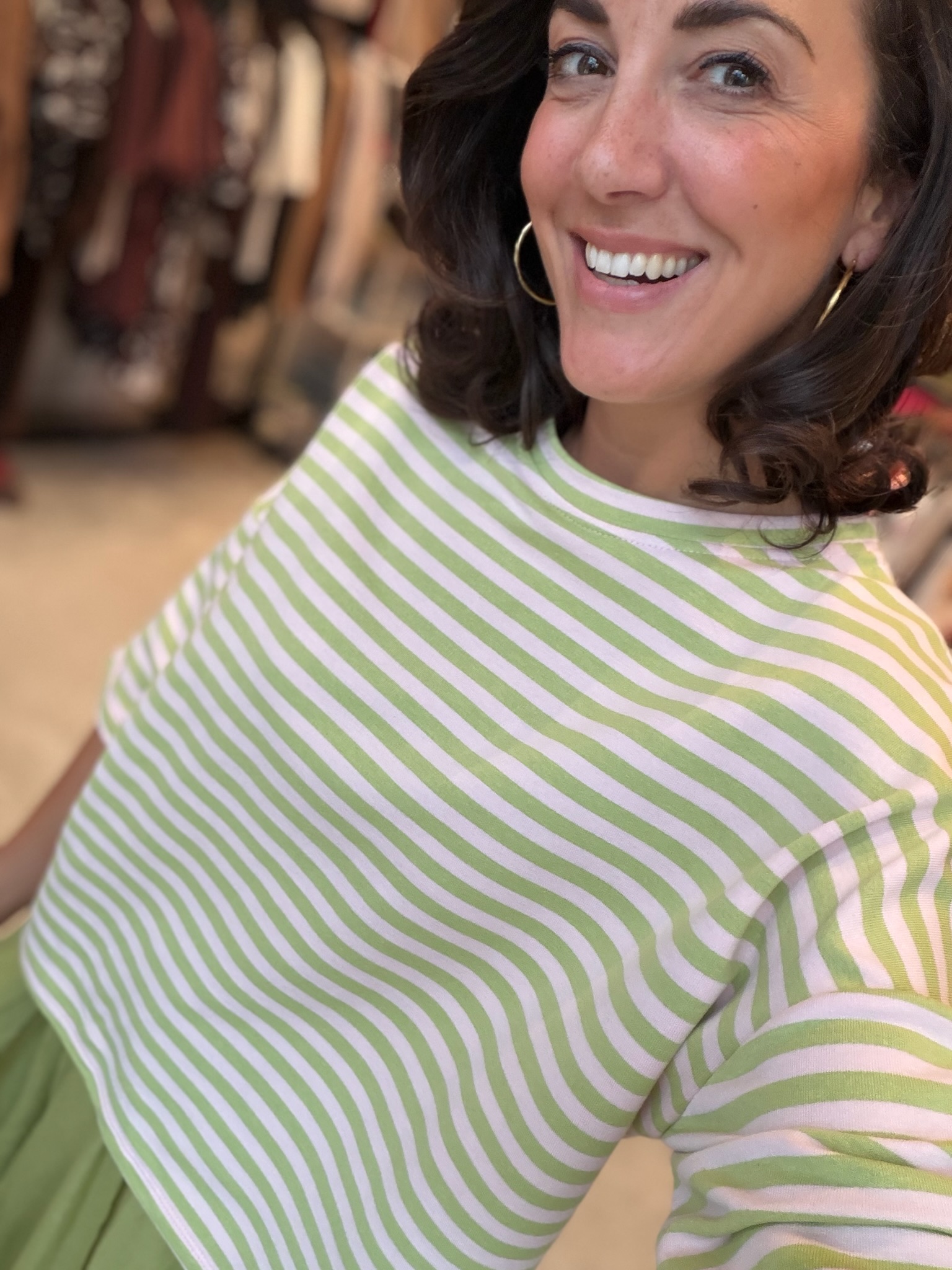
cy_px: 635
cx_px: 476
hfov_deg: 46.8
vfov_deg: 60.0
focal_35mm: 30
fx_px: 1100
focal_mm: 2.71
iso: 200
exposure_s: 1/60
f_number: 1.9
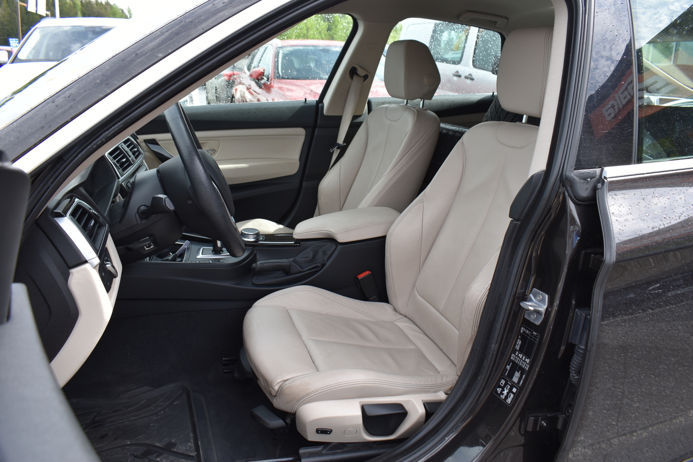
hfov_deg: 67.4
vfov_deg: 47.9
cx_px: 346
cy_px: 231
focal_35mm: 27
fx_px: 520
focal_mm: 18
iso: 200
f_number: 6.7
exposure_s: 1/250
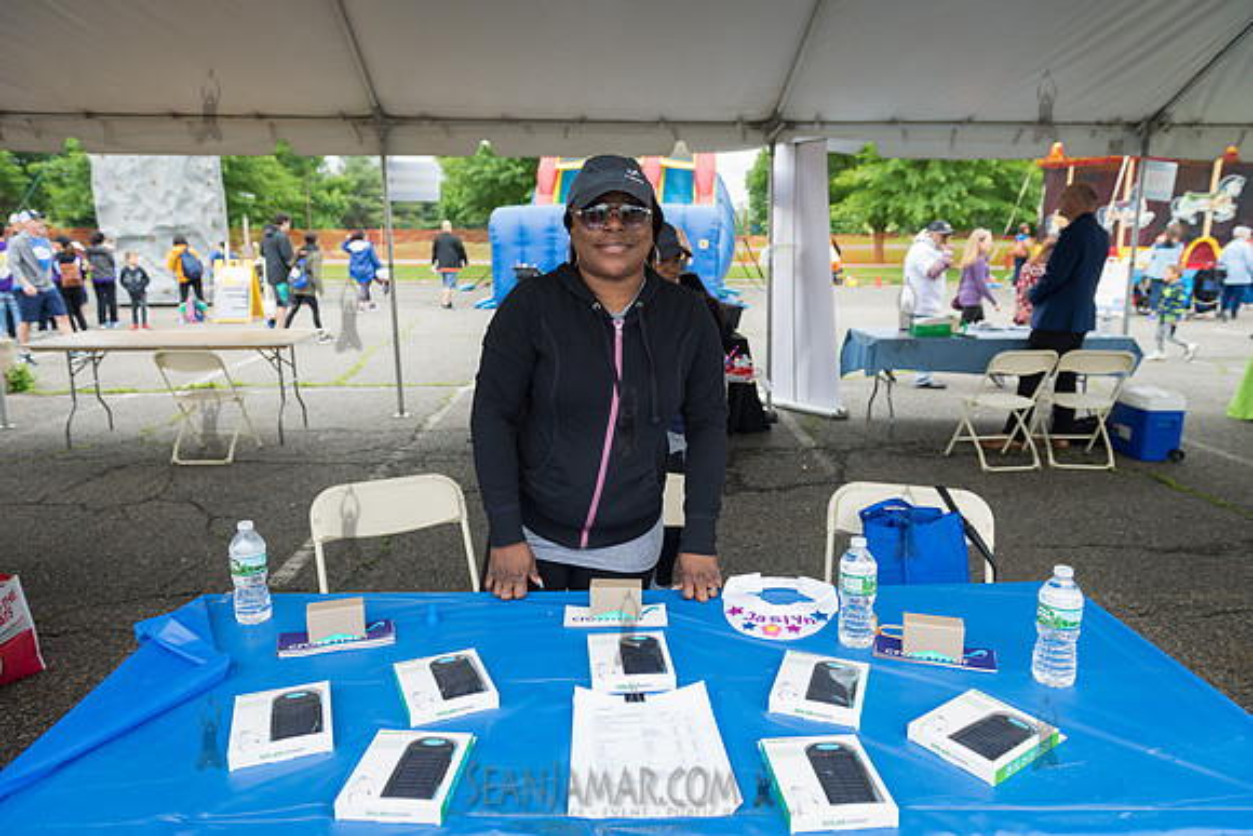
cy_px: 418
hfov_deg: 73.7
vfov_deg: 53.2
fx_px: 835
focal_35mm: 24
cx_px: 626
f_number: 4
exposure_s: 1/250
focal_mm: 24
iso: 200
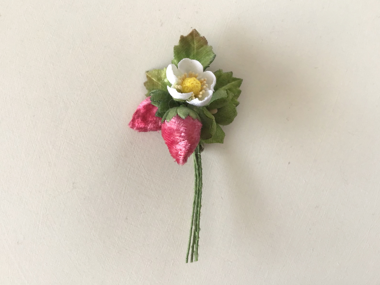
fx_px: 351
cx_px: 191
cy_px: 139
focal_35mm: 32
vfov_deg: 44.2
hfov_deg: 56.8
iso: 100
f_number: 2.4
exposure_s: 1/30
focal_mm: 3.3
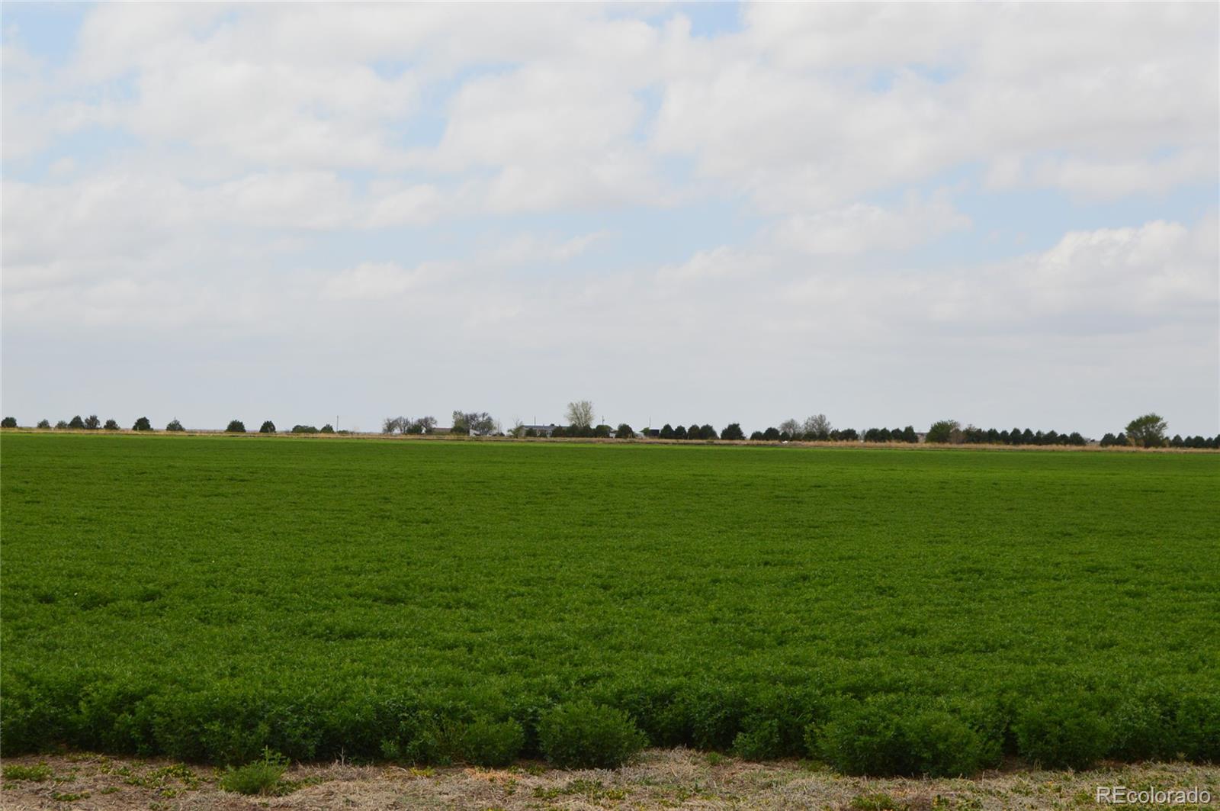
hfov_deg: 24.6
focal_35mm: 82
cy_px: 406
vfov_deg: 16.5
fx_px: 2793
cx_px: 610
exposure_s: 1/500
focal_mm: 55
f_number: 11
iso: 320
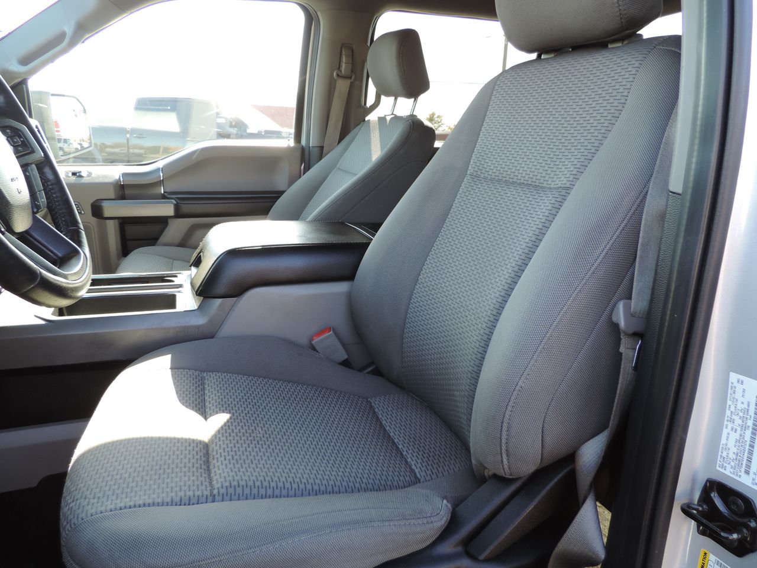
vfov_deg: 56.8
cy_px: 284
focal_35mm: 24
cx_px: 378
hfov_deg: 71.6
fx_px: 525
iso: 80
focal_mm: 4.3
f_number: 3
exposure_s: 1/50
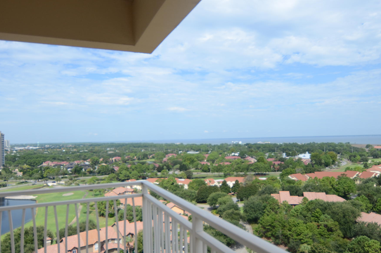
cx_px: 201
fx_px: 311
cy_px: 127
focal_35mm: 29
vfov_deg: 44.2
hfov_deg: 63.0
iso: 200
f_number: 3.5
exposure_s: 1/3200
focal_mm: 11.5
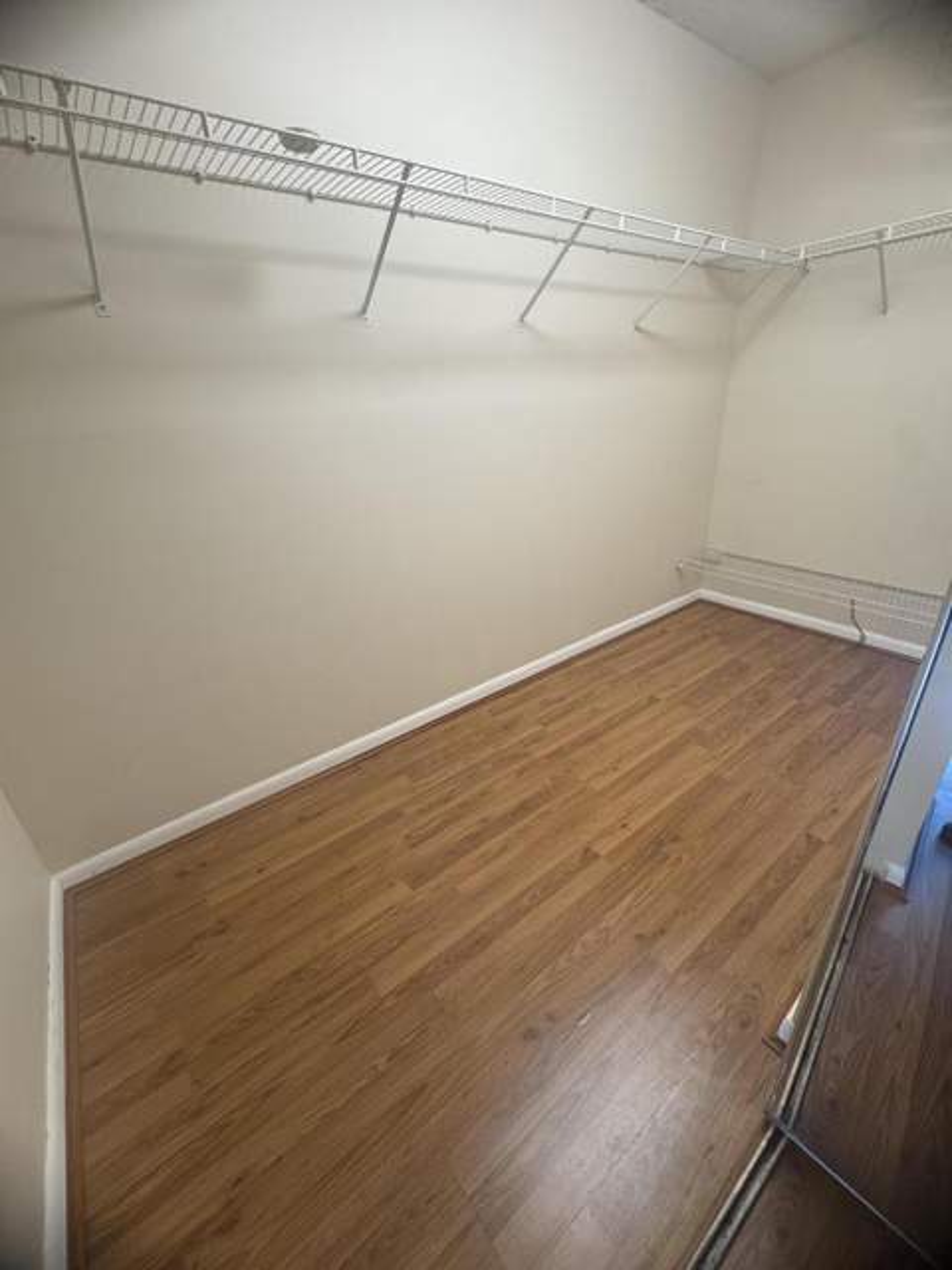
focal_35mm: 14
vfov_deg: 102.1
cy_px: 635
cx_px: 476
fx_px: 513
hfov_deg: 85.7
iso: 250
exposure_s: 1/120
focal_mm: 2.22
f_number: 2.2
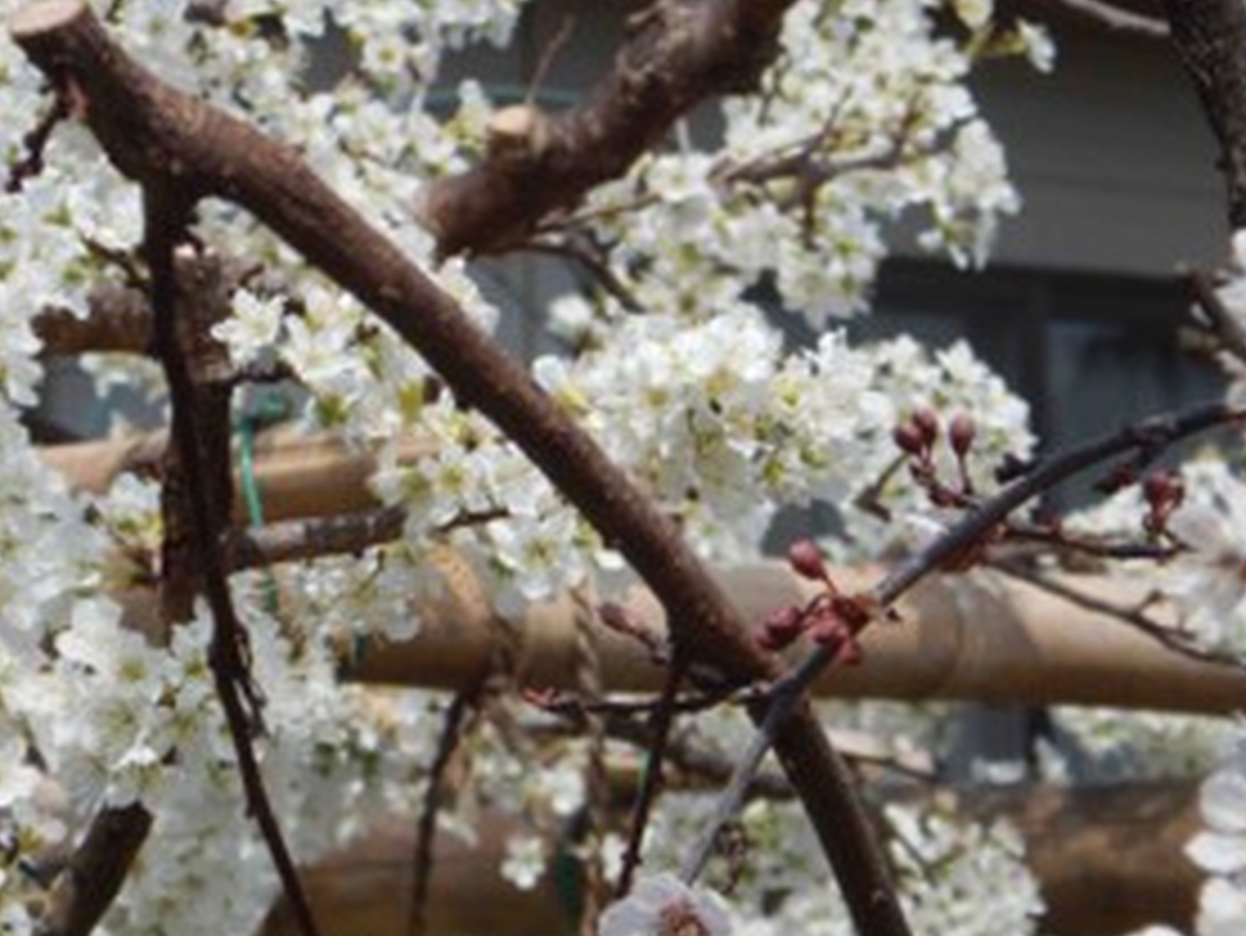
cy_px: 504
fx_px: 6446
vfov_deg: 8.3
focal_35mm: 179
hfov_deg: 11.0
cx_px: 526
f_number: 4.8
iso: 125
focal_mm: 19.7
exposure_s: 1/800
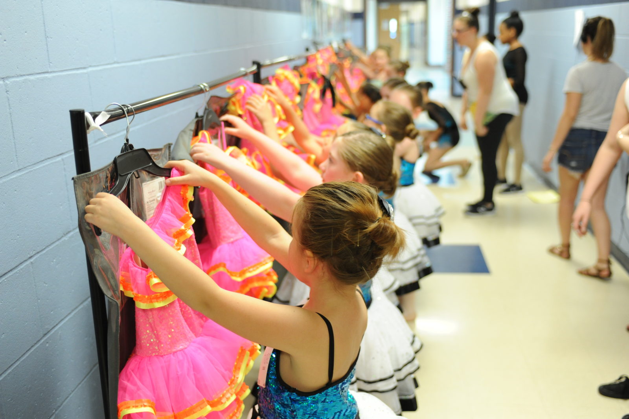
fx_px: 698
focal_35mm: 40
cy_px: 210
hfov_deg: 48.5
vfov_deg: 33.4
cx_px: 314
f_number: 2.8
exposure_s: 1/125
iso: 2000
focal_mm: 40
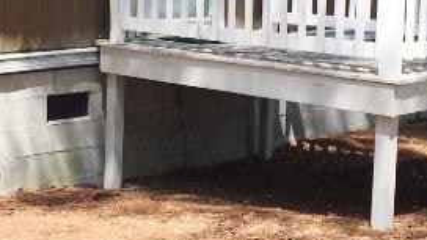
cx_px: 199
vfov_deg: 13.0
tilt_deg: -9.4
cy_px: 82
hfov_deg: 22.9
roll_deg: -2.5
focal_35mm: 93
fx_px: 1053
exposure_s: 1/706
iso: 32
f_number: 2.2
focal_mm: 4.15
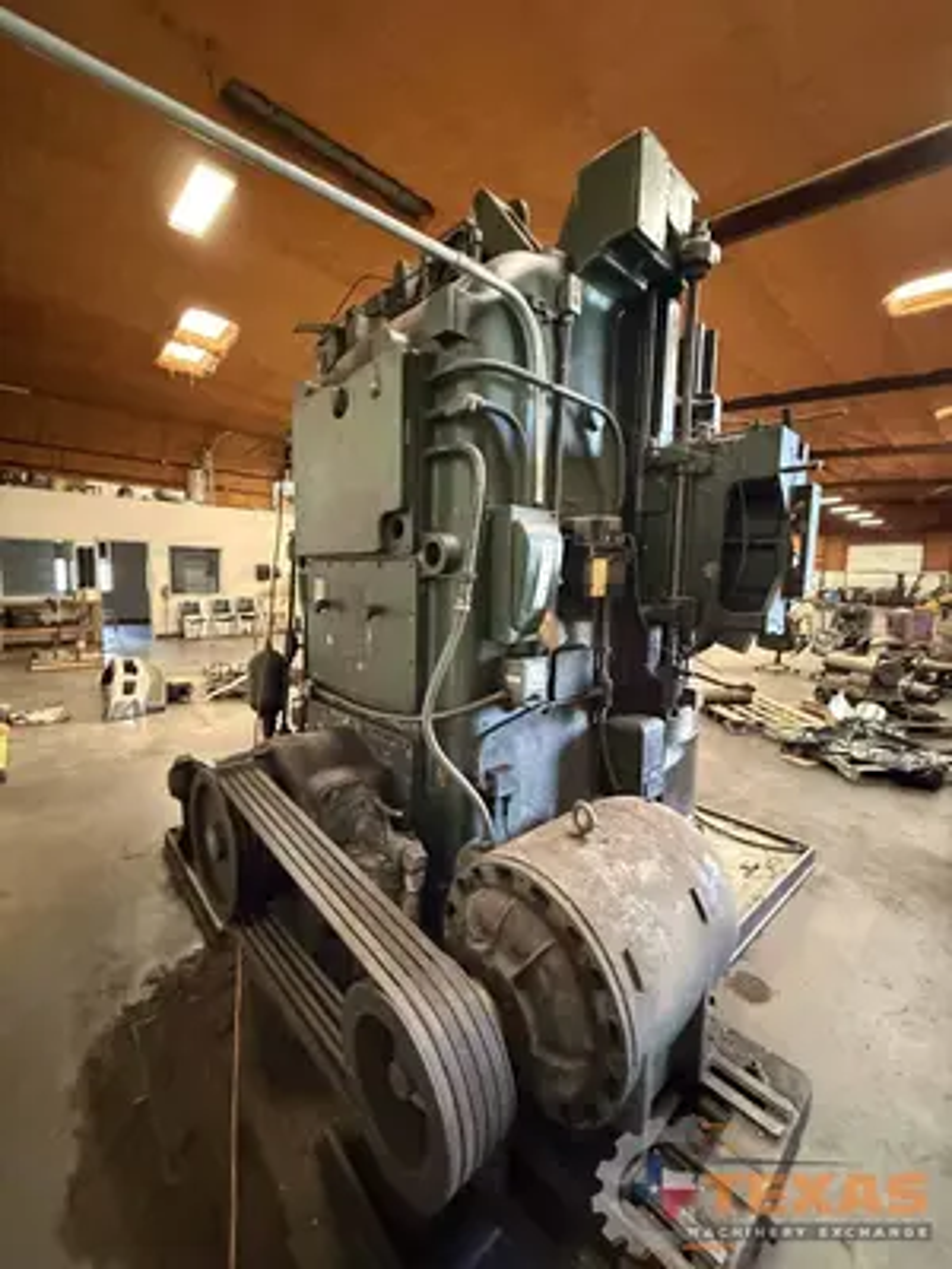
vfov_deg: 102.1
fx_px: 513
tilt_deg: -3.6
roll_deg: -1.6
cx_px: 476
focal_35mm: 14
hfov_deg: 85.7
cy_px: 634
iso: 1000
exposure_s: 1/40
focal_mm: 2.22
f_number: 2.2
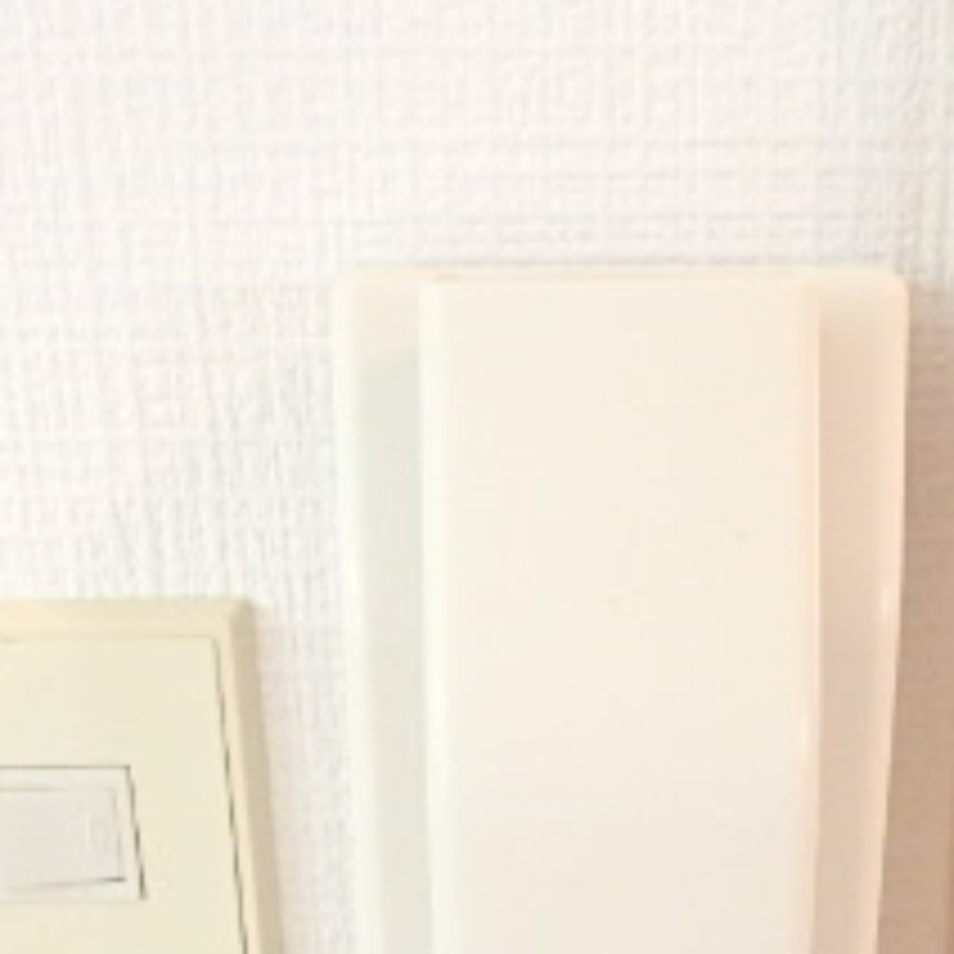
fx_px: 1746
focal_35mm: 56
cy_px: 1053
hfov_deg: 30.5
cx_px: 536
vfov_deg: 27.8
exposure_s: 1/25
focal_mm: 3.7
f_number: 3.5
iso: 800
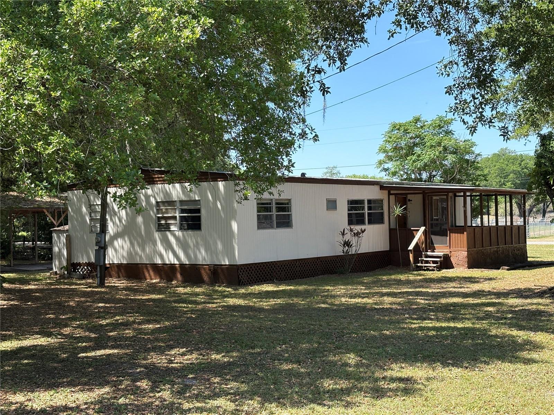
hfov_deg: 36.8
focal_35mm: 52
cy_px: 208
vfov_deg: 28.0
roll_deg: +1.2
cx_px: 277
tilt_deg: +0.9
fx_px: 832
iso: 50
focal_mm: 5.96
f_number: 1.6
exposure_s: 1/1117
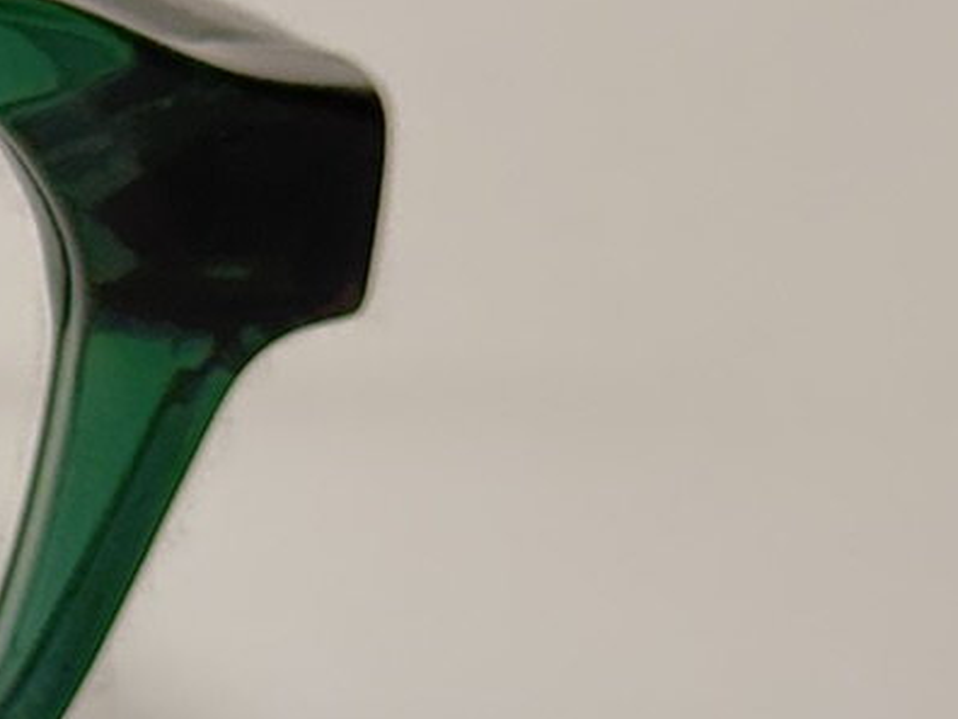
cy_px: 378
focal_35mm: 248
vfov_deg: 6.0
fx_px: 6863
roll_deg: -1.3
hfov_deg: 7.5
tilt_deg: -8.6
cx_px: -1299
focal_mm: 6.76
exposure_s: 1/100
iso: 64
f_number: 1.78
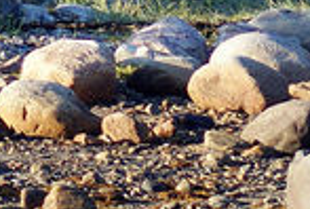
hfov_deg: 1.9
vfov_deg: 1.3
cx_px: -479
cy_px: -268
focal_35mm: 1100
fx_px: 9501
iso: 125
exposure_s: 1/200
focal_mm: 120
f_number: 5.6
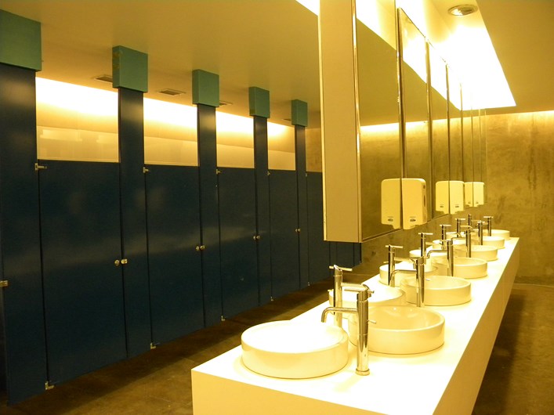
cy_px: 208
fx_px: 448
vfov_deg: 49.7
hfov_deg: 63.5
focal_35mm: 28
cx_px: 277
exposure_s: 1/24.2
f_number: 3.5
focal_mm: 5
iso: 400
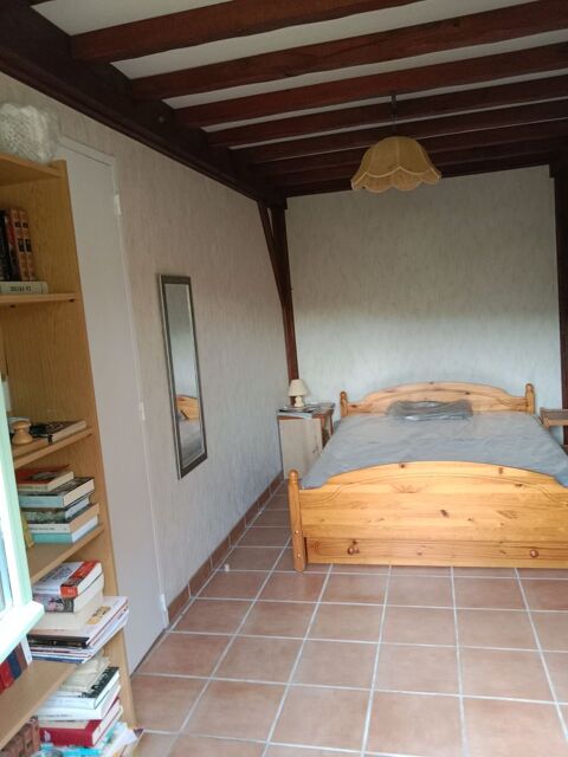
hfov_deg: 51.4
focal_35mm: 27
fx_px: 591
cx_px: 284
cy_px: 378
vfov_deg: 65.3
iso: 463
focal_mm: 3.65
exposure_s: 1/33.3
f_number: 2.2
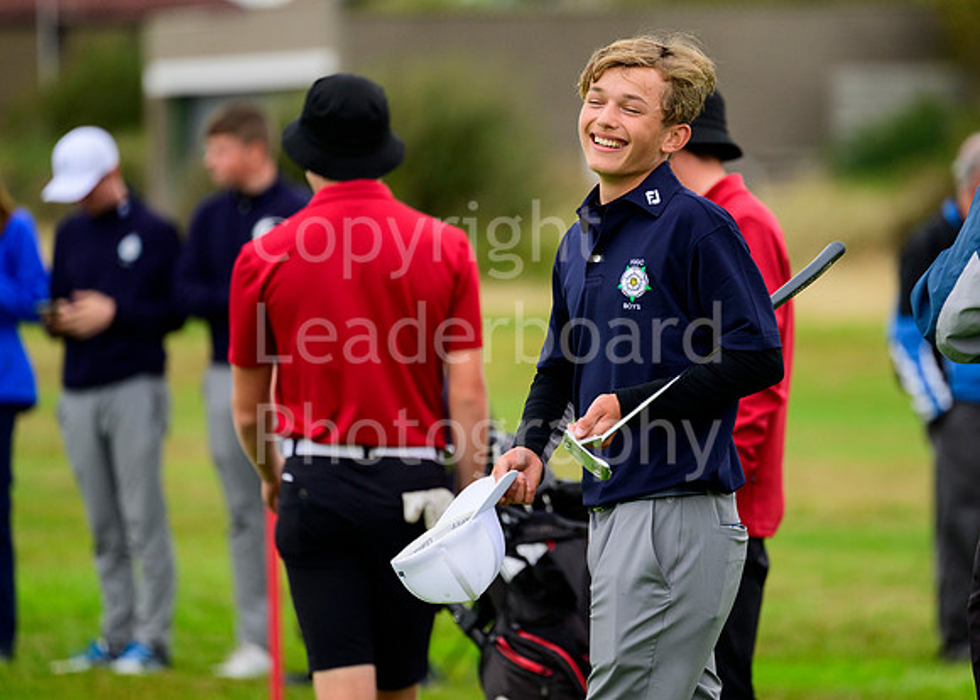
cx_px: 587
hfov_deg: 4.8
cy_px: 308
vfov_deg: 3.4
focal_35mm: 422
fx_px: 11745
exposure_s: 1/1000
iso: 1000
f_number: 5.6
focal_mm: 360
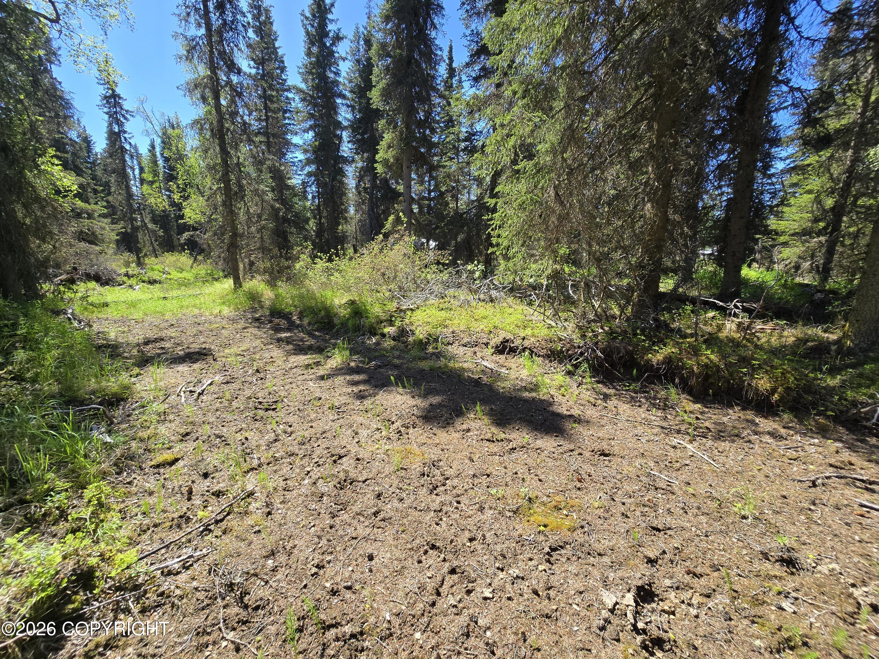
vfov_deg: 89.9
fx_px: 330
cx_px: 440
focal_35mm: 13
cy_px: 330
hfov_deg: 106.2
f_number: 2.2
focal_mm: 2.2
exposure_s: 1/917
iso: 50
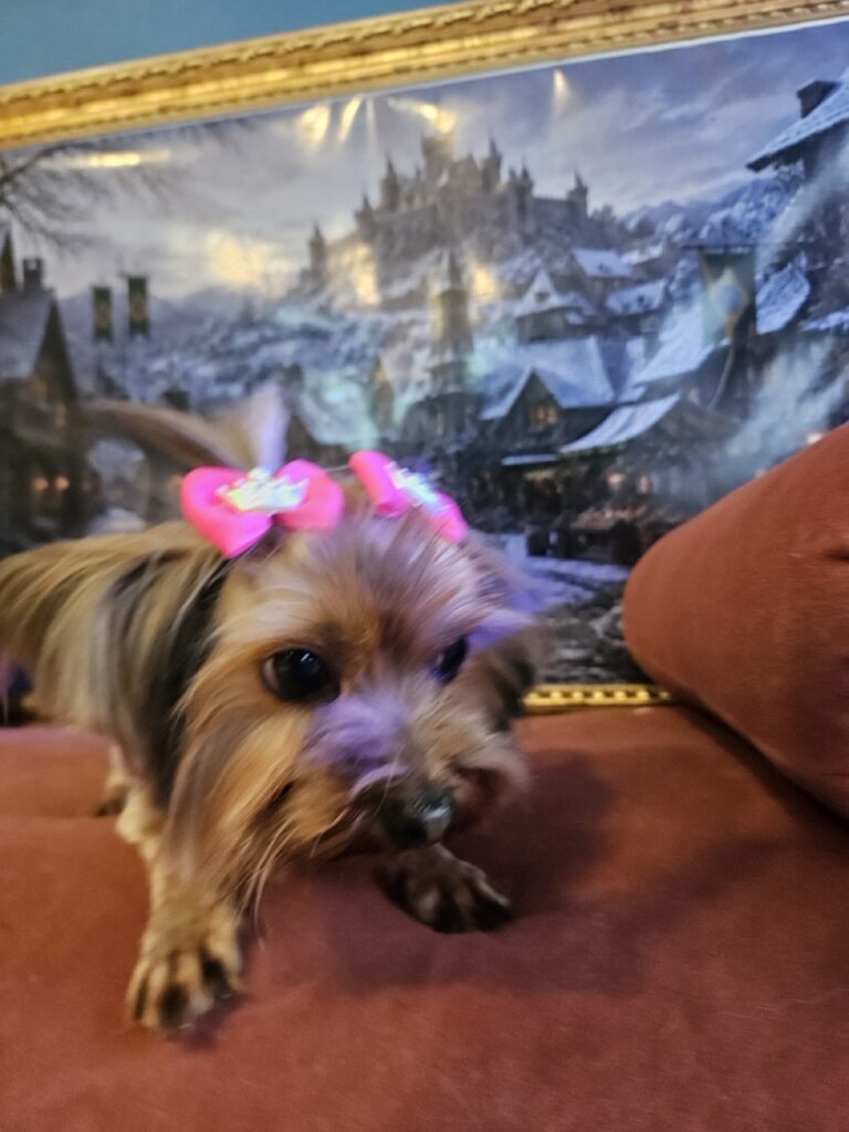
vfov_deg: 73.9
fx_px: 752
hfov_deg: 58.9
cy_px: 566
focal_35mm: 23
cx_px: 424
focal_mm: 5.4
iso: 640
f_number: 1.8
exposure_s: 1/60
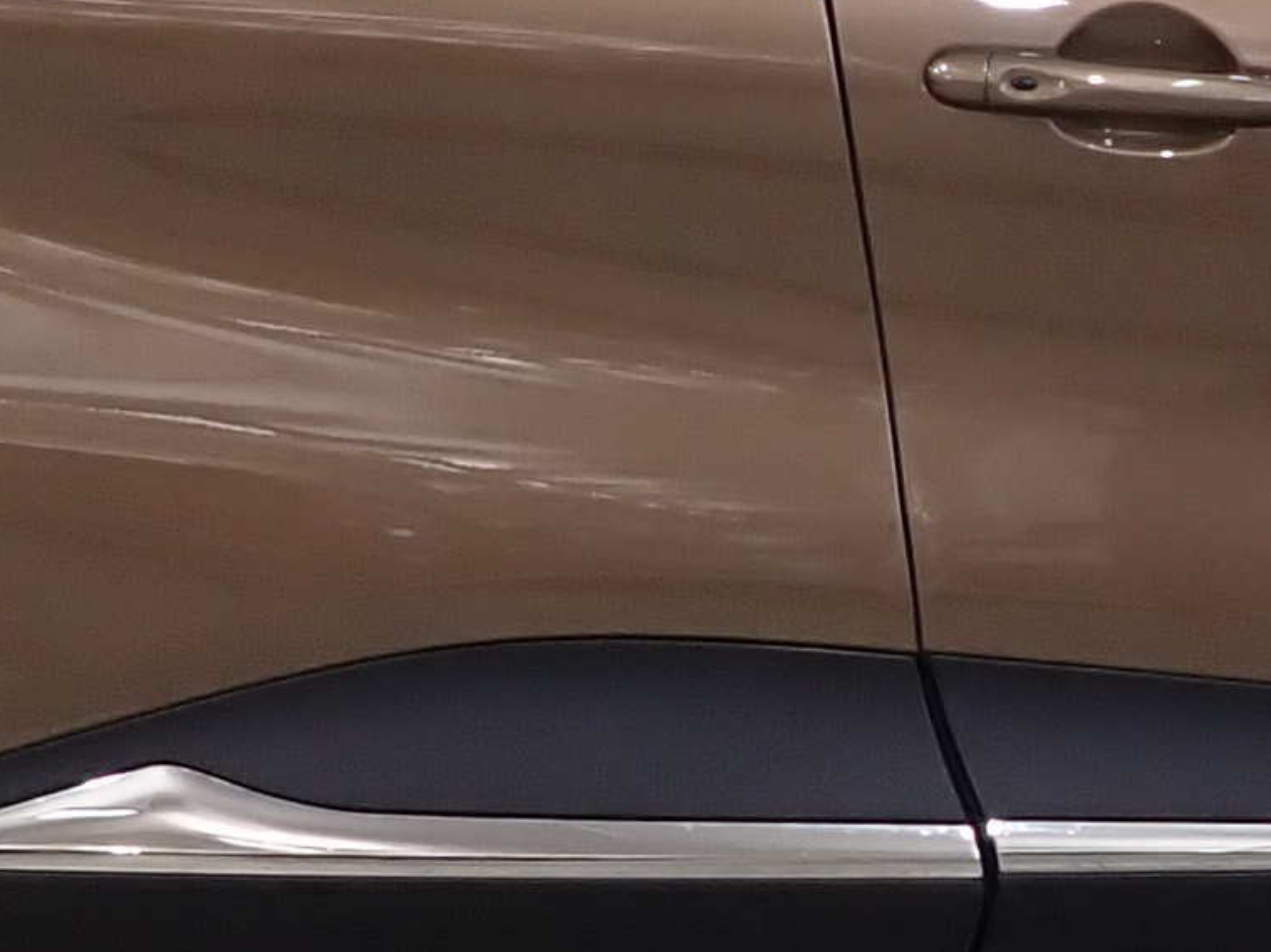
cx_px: 1226
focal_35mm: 132
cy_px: 323
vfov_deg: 11.2
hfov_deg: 14.7
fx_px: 4845
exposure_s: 1/60
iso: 125
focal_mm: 4.5
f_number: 2
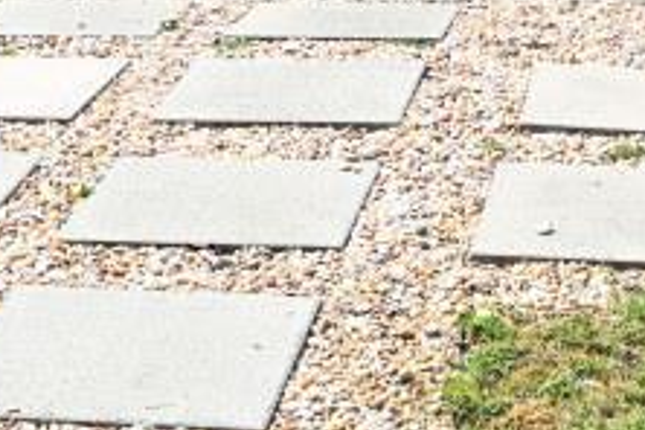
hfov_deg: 14.4
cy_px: -418
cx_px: 508
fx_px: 2544
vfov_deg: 9.1
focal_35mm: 142
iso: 100
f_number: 6.3
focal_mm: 21
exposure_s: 1/320
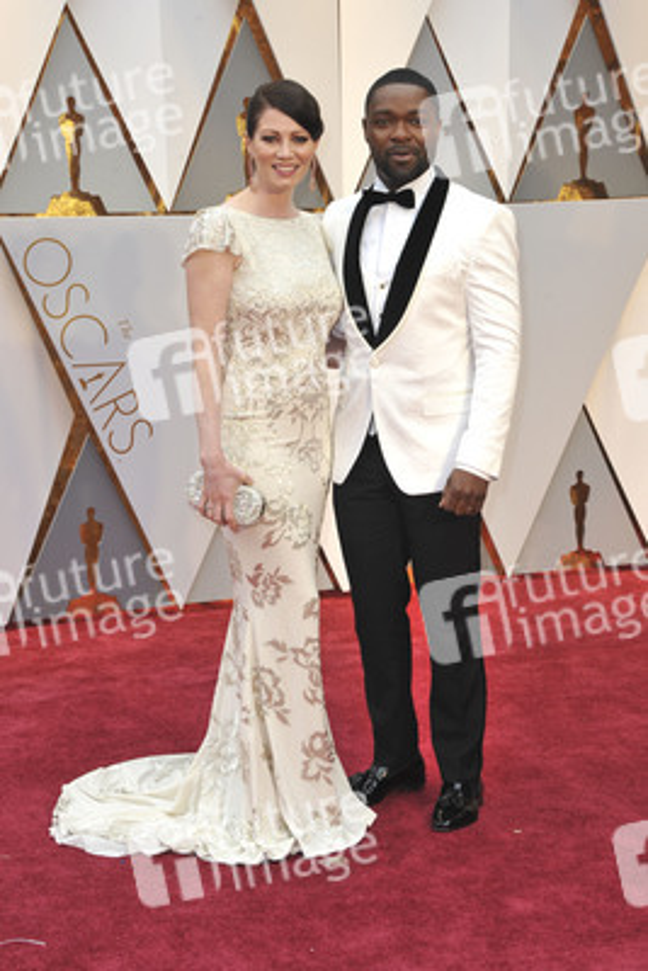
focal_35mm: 72
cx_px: 324
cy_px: 486
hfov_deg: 18.9
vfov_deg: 28.1
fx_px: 1942
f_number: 7.1
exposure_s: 1/250
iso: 1000
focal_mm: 72
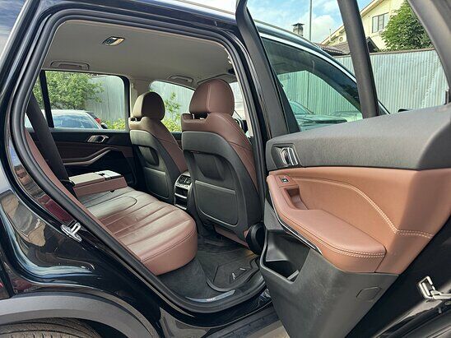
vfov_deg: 56.8
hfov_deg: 71.6
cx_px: 226
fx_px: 313
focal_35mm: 24
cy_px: 169
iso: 100
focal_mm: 6.76
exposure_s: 1/121
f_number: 1.78
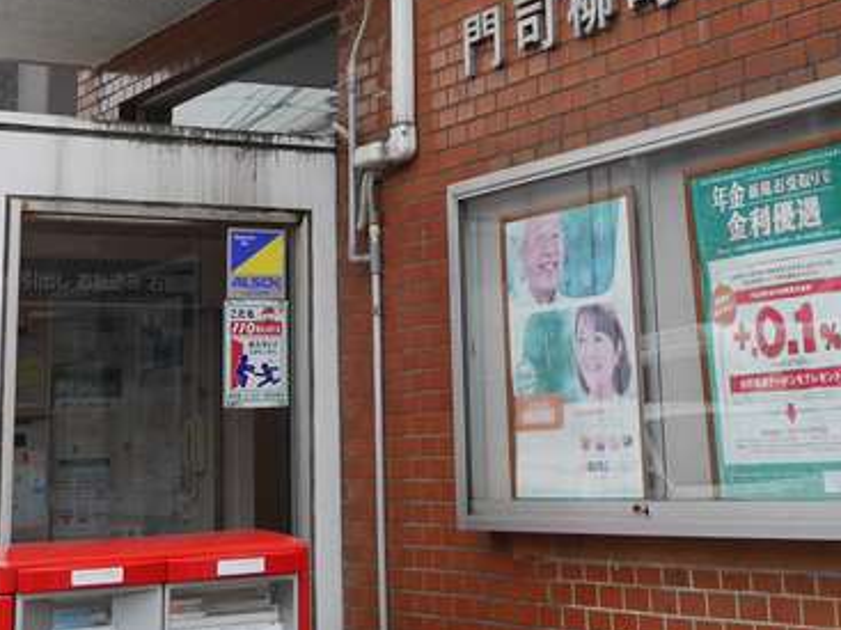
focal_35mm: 67
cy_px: -34
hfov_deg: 28.8
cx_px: 550
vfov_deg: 21.0
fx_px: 1627
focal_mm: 12
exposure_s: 1/250
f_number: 5
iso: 200
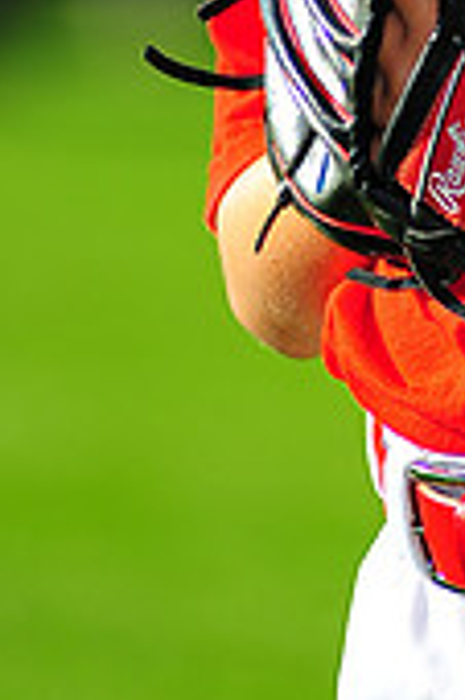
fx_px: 11939
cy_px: -325
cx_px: 695
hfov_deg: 2.2
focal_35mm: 615
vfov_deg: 3.3
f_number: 4
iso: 200
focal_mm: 180
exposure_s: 1/1250
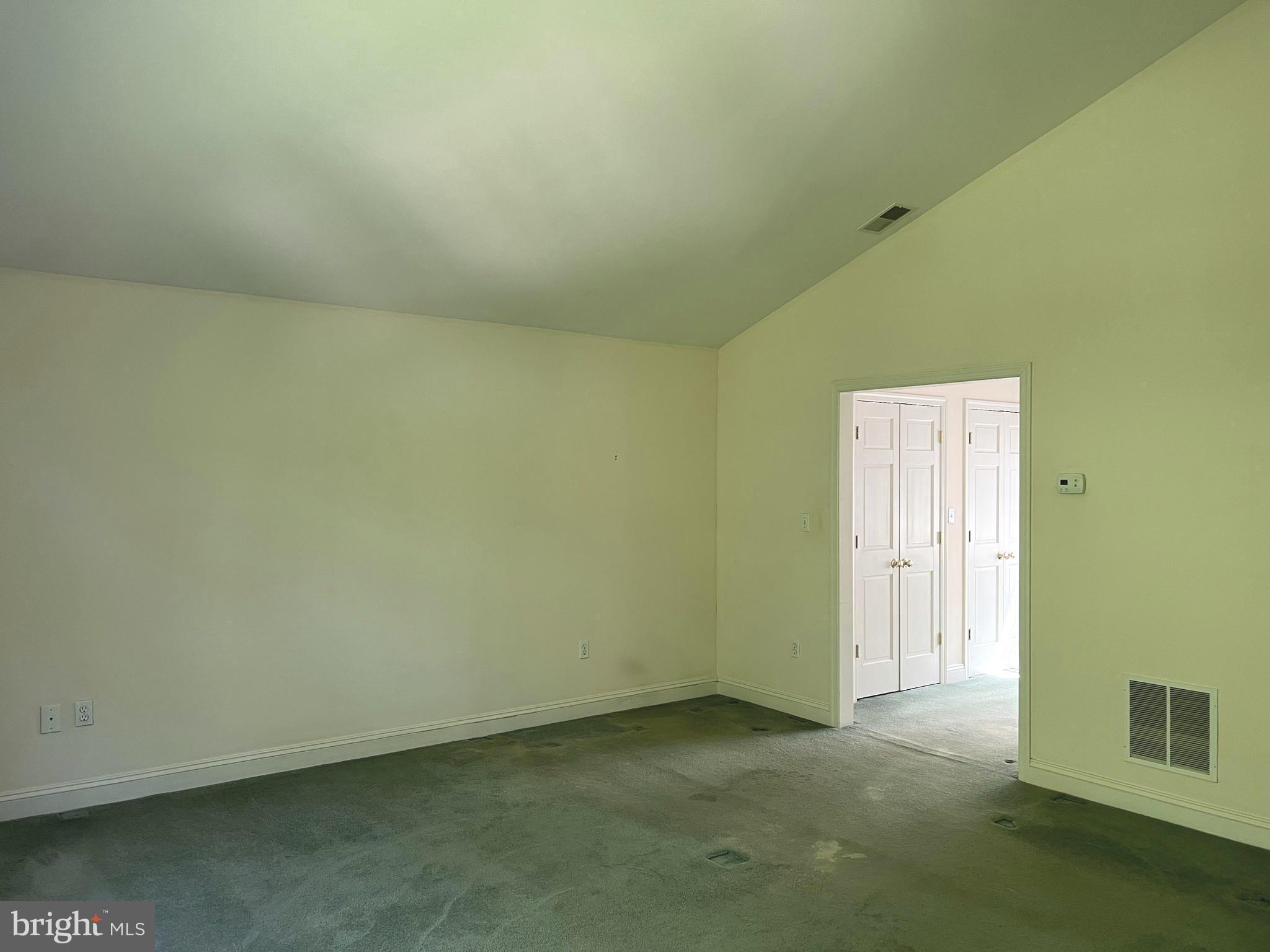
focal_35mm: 26
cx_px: 635
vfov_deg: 53.1
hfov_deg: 67.3
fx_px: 954
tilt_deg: -0.1
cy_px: 476
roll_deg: +0.4
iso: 125
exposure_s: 1/78
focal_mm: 5.7
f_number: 1.5
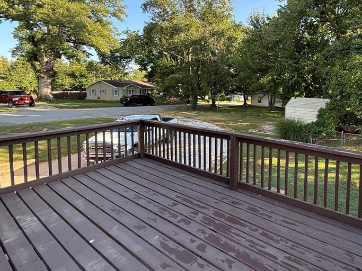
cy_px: 97
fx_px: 220
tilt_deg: -4.2
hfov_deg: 74.5
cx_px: 262
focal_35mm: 21
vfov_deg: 62.3
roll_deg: +0.2
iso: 64
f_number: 2.2
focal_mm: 2.22
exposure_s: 1/166
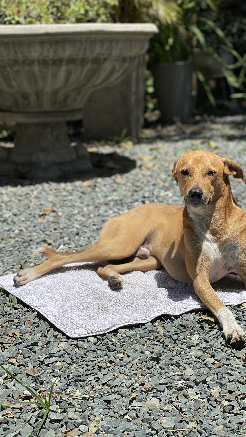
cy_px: 218
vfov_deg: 30.2
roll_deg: +2.6
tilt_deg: -13.8
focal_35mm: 70
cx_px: 162
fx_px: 812
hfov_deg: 17.2
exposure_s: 1/2016
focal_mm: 7.5
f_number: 2.2
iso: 32
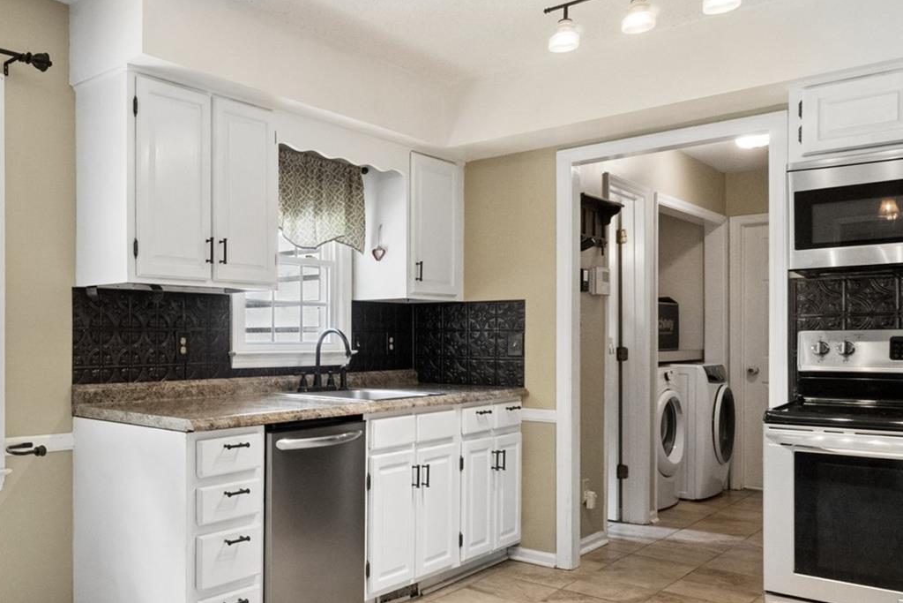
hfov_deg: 55.2
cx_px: 120
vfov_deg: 43.4
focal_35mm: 30
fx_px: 753
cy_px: 359
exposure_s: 1/30
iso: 400
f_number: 7.1
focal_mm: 10
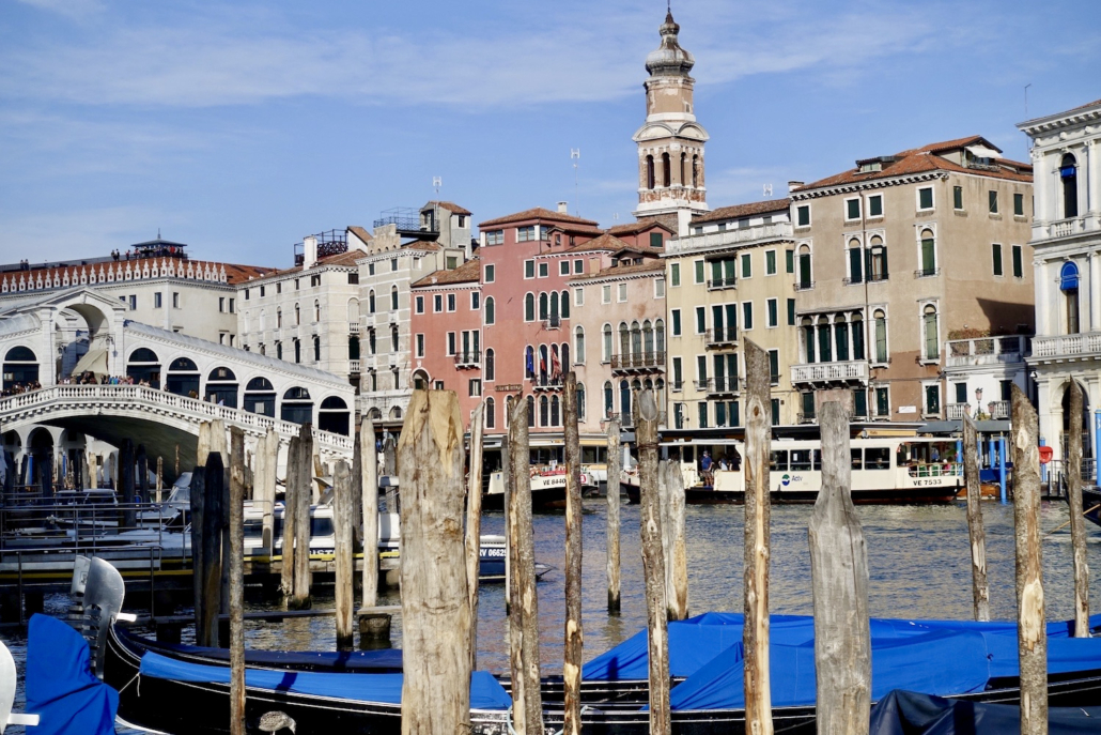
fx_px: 1988
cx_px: 550
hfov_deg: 31.0
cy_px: 368
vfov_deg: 20.9
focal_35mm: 65
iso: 125
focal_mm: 23.9
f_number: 5.6
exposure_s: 1/100
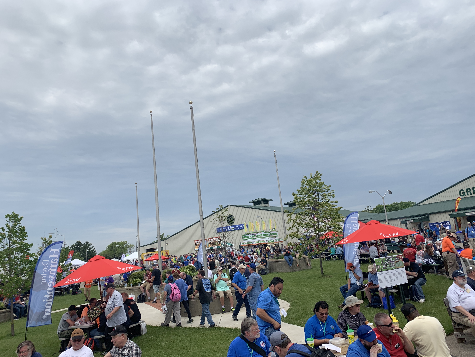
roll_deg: +4.4
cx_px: 237
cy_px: 182
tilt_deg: +9.5
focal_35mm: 27
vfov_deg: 51.3
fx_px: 370
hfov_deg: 65.3
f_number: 1.8
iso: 25
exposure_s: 1/3650
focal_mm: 4.25
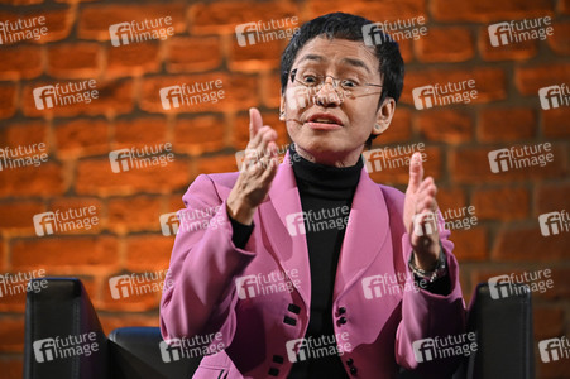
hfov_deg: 12.8
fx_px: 2531
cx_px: 285
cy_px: 190
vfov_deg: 8.6
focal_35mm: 160
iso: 2500
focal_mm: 160
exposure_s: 1/250
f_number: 2.8
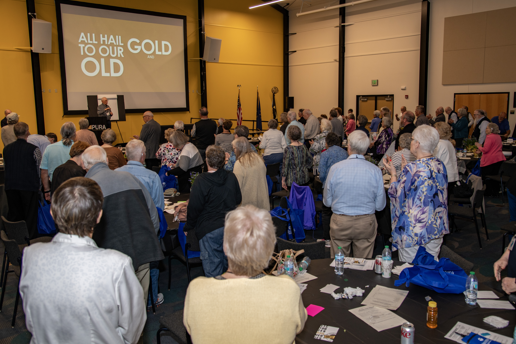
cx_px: 271
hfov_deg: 58.7
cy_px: 162
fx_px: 459
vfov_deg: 41.1
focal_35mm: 32
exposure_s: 1/60
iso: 200
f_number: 5
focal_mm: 30
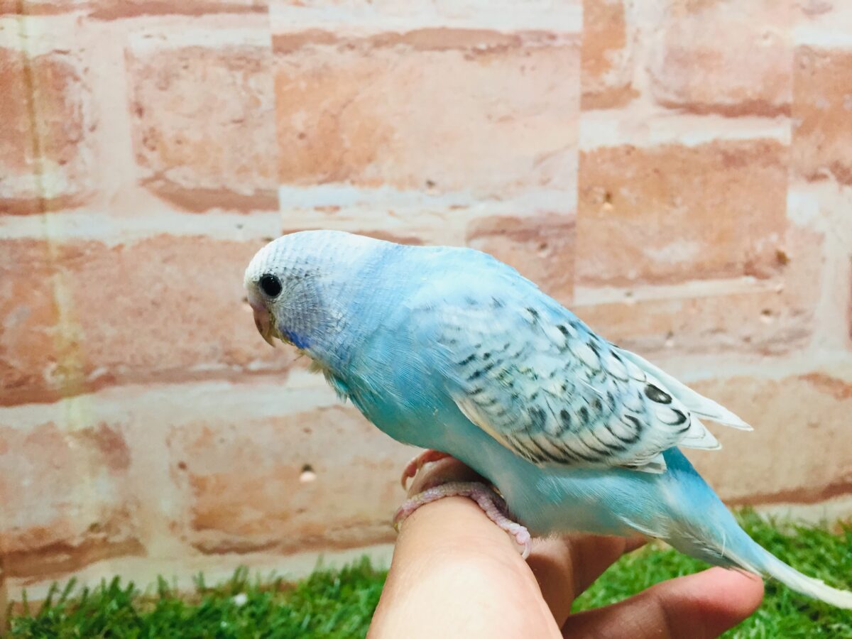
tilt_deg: -11.9
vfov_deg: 48.2
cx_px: 426
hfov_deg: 61.7
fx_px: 714
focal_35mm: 29
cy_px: 320
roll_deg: +2.0
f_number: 2.2
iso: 50
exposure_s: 1/30
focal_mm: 4.15
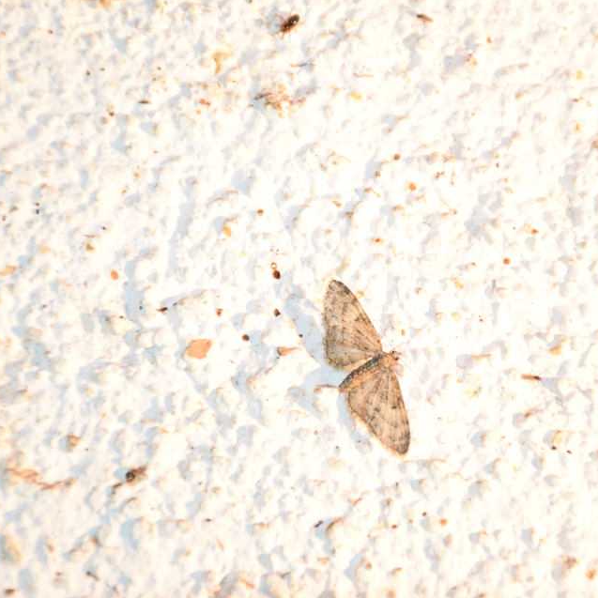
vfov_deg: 6.5
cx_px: 351
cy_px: 299
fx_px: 5258
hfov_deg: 6.5
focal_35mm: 269
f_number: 5.6
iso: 800
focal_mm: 140
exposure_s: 1/200
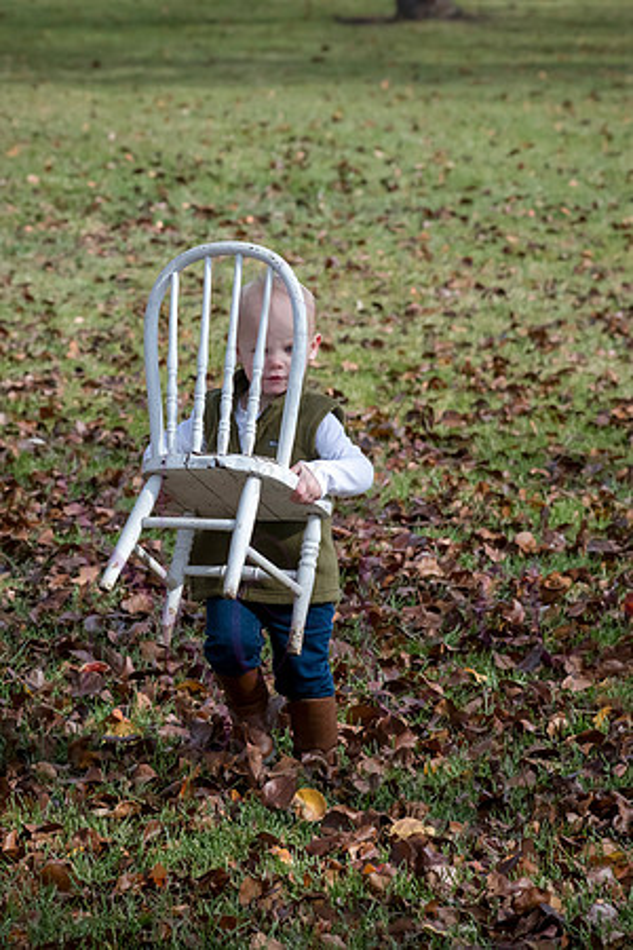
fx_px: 4747
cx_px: 252
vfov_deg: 11.4
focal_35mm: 180
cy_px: 475
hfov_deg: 7.6
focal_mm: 120
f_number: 7.1
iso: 400
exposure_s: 1/800
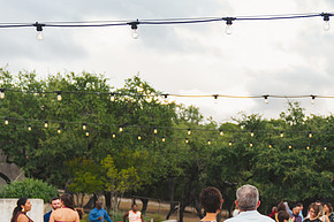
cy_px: 193
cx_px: 276
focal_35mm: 70
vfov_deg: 19.1
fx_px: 649
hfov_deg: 28.1
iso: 50
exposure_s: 1/125
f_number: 2.8
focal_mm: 35
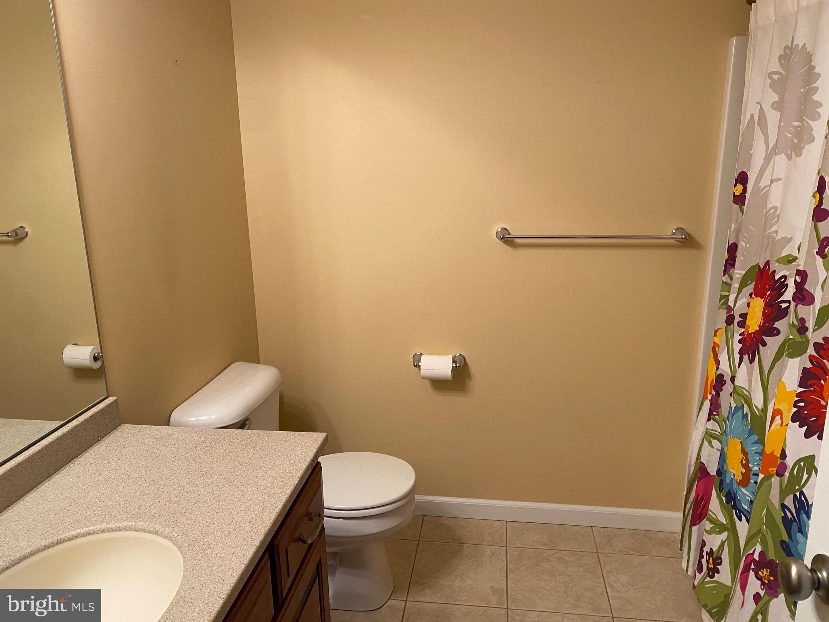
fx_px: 623
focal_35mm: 26
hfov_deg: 67.3
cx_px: 414
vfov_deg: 53.1
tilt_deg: -12.6
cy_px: 311
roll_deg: +0.1
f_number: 1.8
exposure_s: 1/60
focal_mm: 4.25
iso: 100
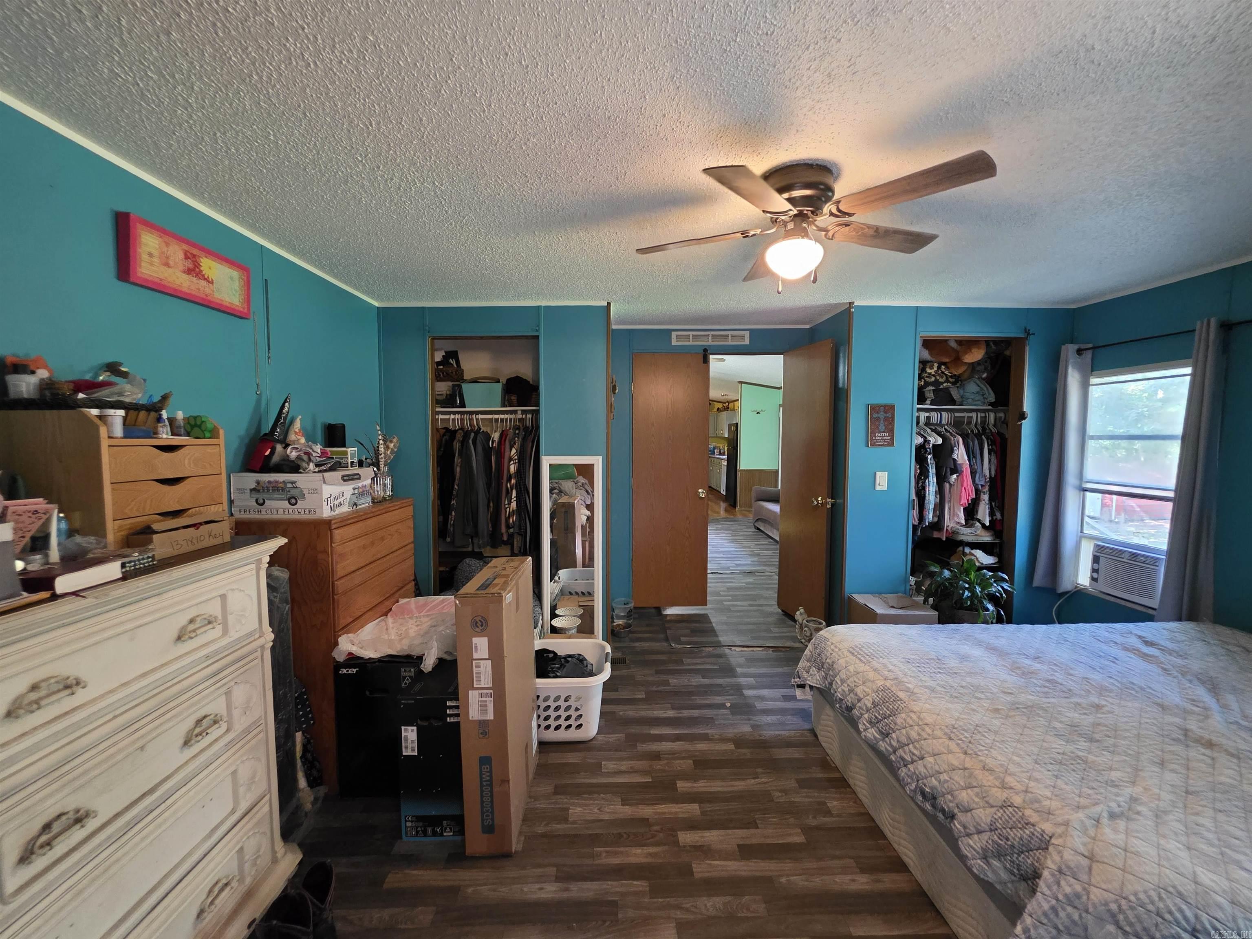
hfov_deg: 106.2
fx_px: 470
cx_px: 626
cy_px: 470
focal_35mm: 13
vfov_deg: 89.9
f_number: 1.9
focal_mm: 2.2
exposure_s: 1/60
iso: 800
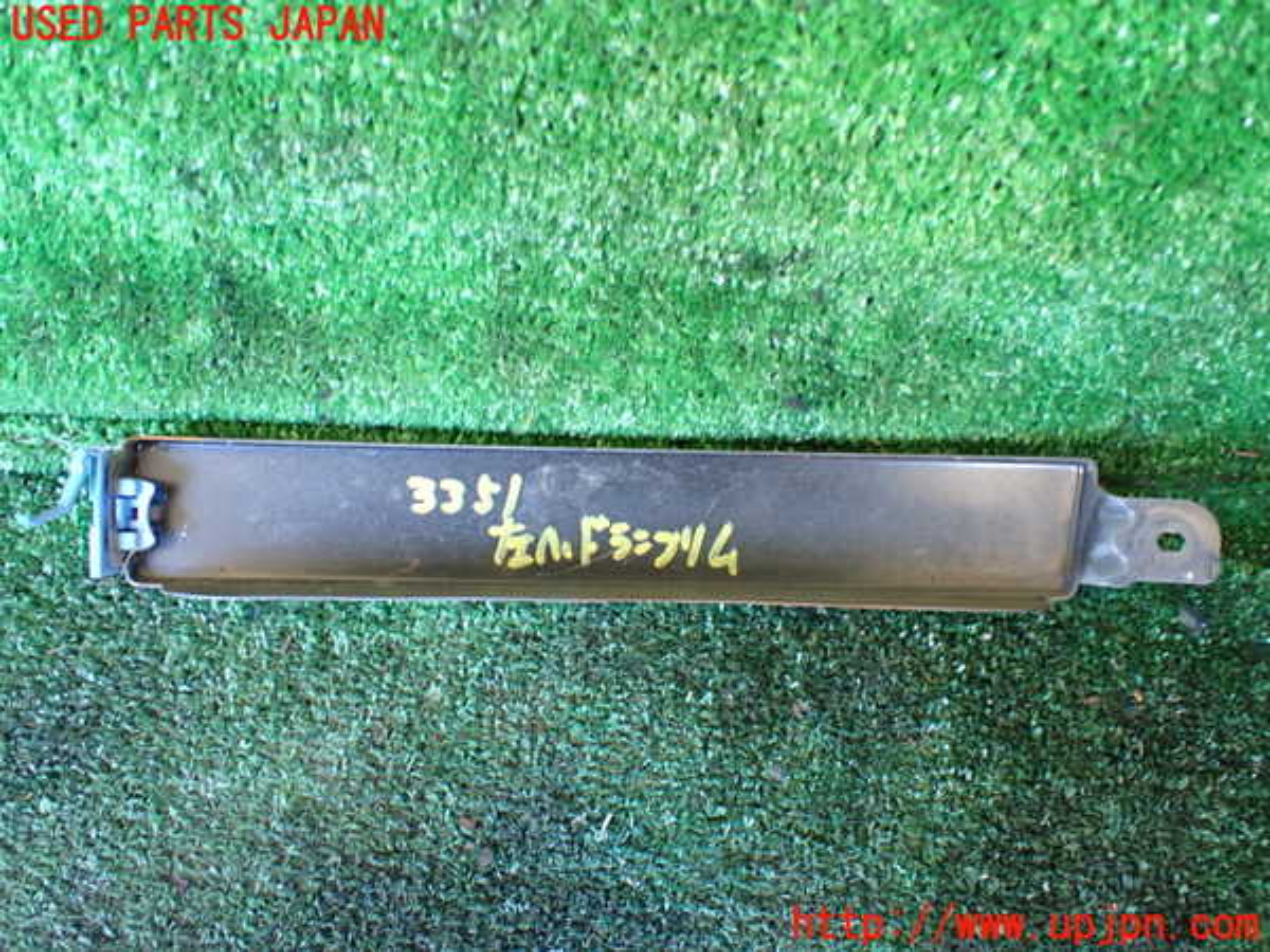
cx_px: 635
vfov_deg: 46.8
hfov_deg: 60.0
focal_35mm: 30
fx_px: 1101
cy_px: 476
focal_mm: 5.4
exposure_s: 1/30
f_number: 2.3
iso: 800
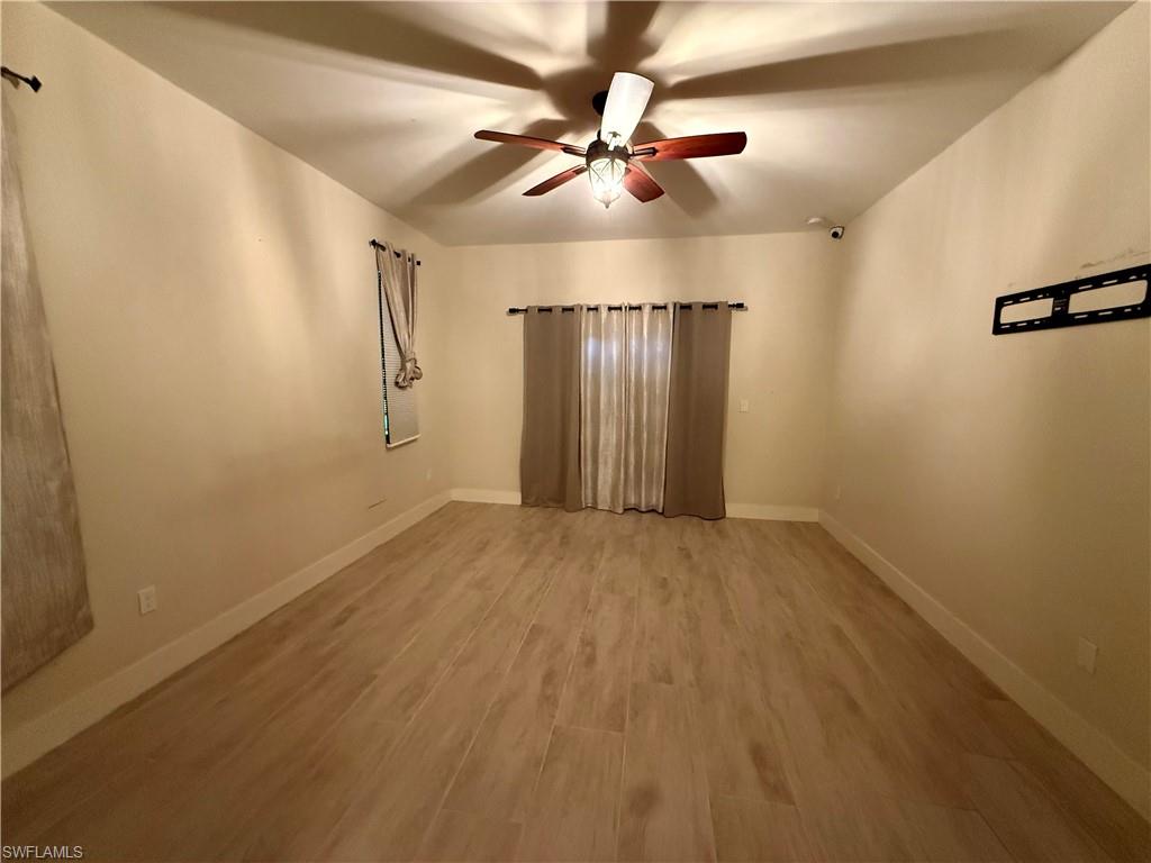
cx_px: 576
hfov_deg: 102.1
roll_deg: -1.0
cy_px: 432
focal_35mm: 14
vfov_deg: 85.7
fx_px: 466
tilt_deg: -5.9
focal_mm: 2.22
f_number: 2.2
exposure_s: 1/60
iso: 1000
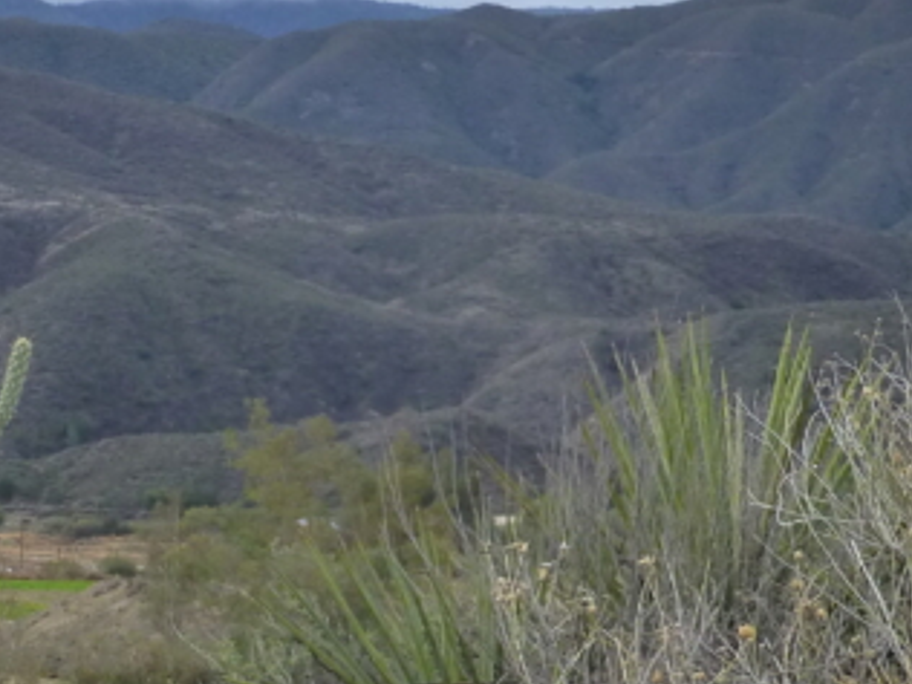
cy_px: 417
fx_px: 3346
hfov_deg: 15.5
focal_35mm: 127
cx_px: 401
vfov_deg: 11.7
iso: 160
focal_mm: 6.9
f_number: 3.9
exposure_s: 1/400
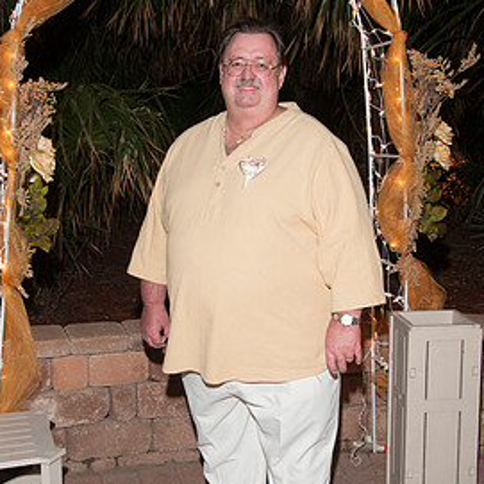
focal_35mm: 55
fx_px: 870
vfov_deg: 31.1
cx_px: 237
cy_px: 255
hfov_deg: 31.1
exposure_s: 1/30
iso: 400
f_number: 5.6
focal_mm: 26
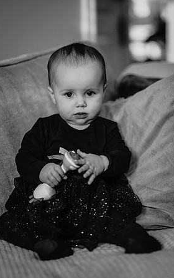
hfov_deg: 15.0
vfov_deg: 23.8
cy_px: 139
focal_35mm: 87
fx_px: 660
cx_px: 86
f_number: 1.8
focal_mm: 85
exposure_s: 1/160
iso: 220
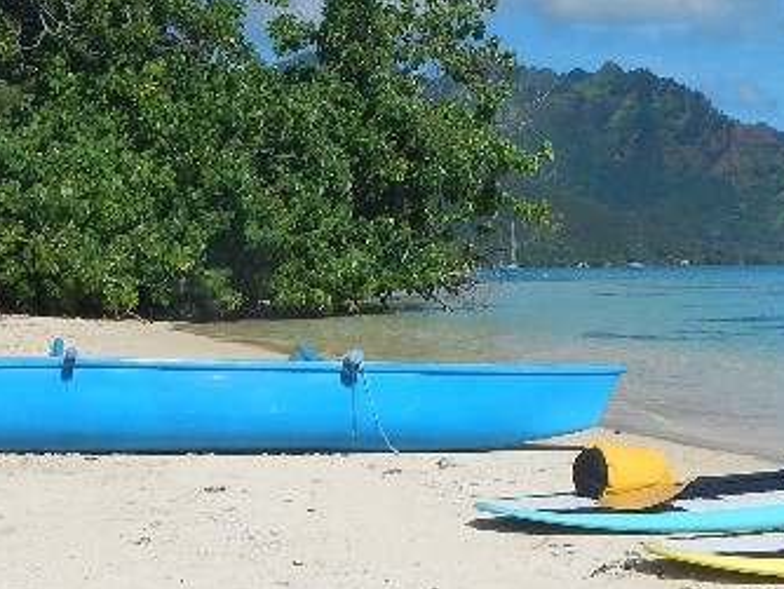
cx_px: 664
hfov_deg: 24.2
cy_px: 176
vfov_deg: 18.6
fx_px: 1791
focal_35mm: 79
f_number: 7.9
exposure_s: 1/400
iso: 125
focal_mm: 5.9
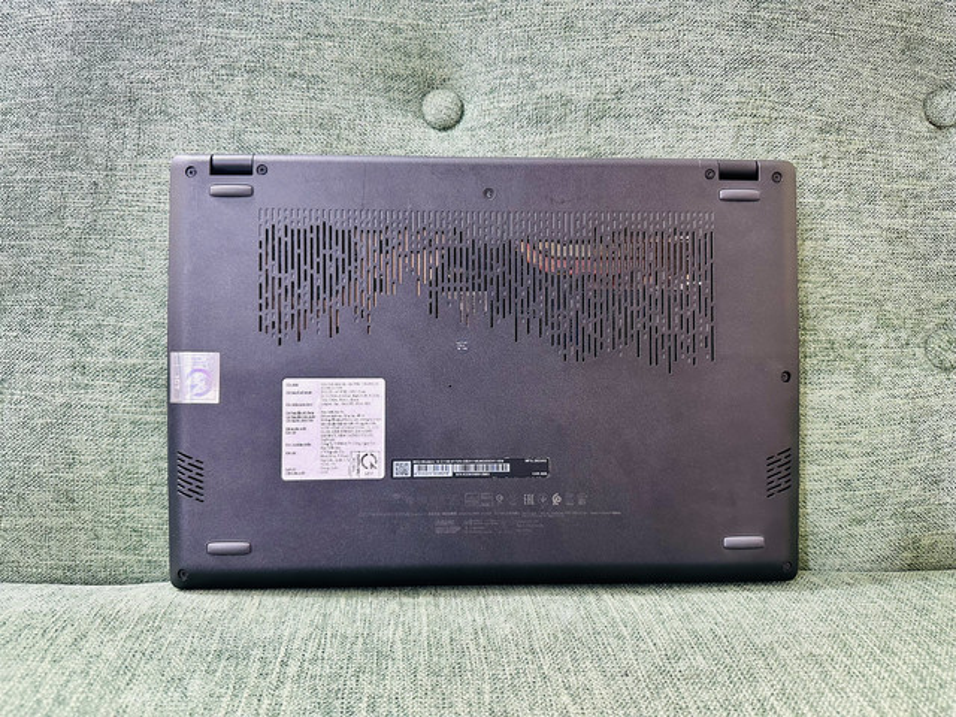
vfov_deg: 56.8
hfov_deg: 71.6
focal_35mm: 24
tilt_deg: -17.4
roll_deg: -1.6
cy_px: 358
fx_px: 663
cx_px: 478
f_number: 1.78
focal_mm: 6.86
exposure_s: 1/50
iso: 250
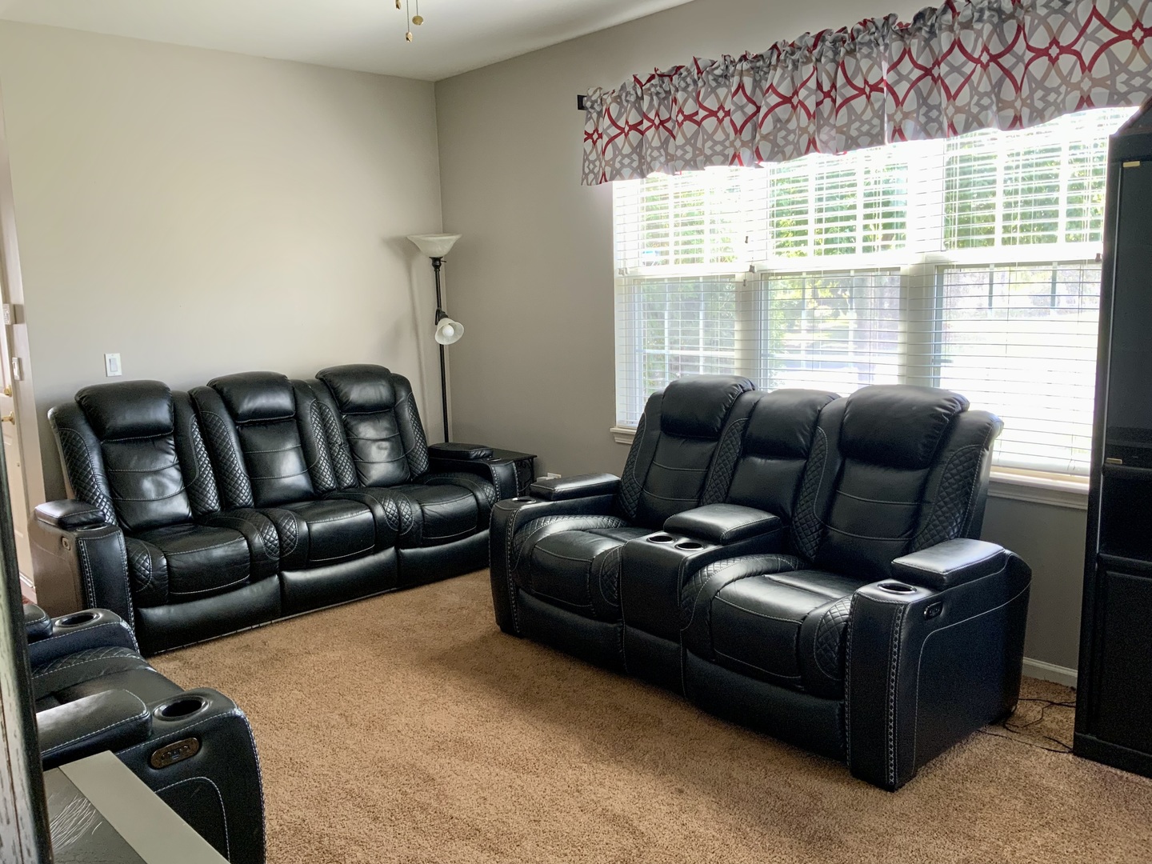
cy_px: 432
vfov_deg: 48.2
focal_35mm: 29
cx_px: 576
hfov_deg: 61.7
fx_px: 965
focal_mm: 3
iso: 64
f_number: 1.8
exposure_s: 1/40
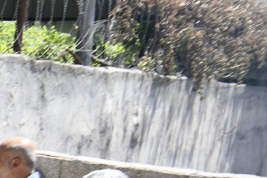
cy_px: 197
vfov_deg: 9.4
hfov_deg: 11.1
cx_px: -431
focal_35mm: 145
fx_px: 1075
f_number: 4.5
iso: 64
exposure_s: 1/500
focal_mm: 24
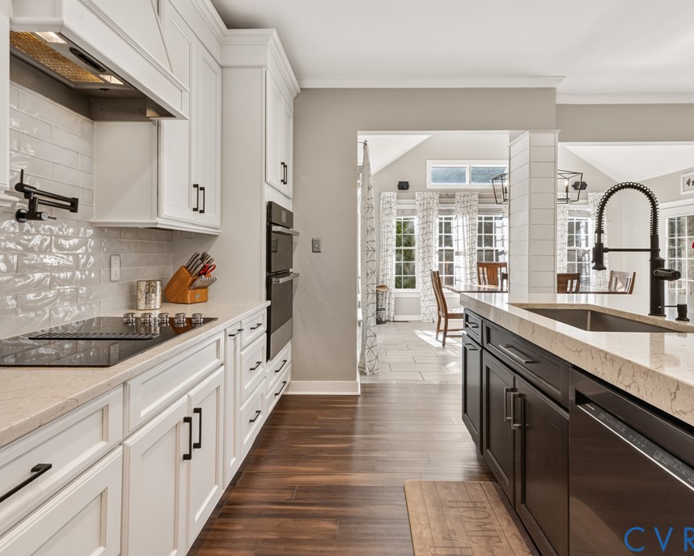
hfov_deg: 83.2
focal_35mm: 19
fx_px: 390
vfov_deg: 70.9
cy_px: 270
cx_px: 360
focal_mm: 16
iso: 1250
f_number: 9
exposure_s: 1/25
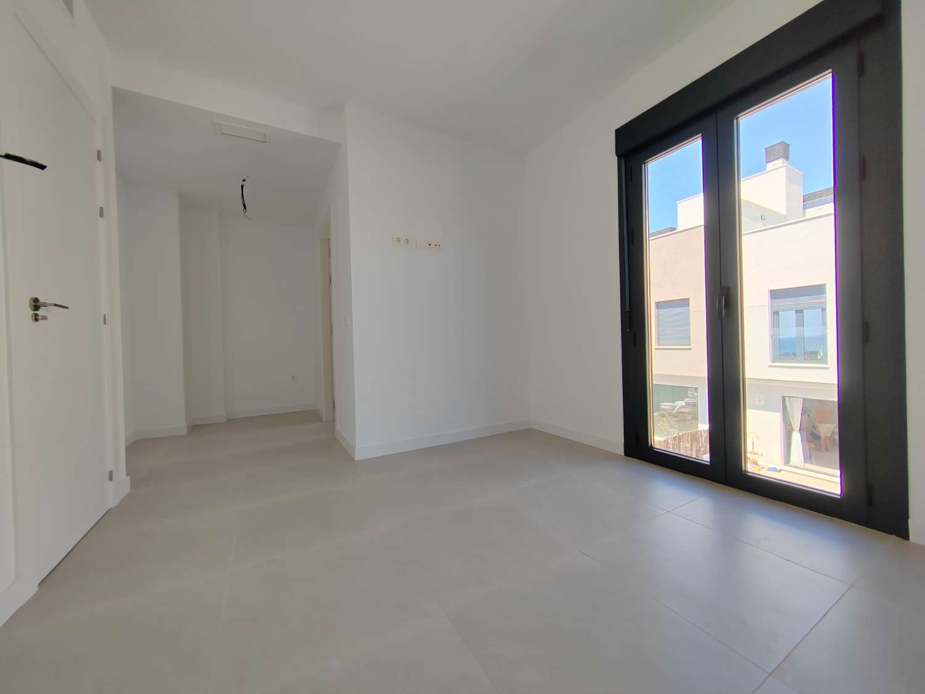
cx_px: 462
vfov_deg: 89.9
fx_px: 347
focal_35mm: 13
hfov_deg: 106.2
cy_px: 347
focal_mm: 2.16
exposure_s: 1/120
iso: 100
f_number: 2.2
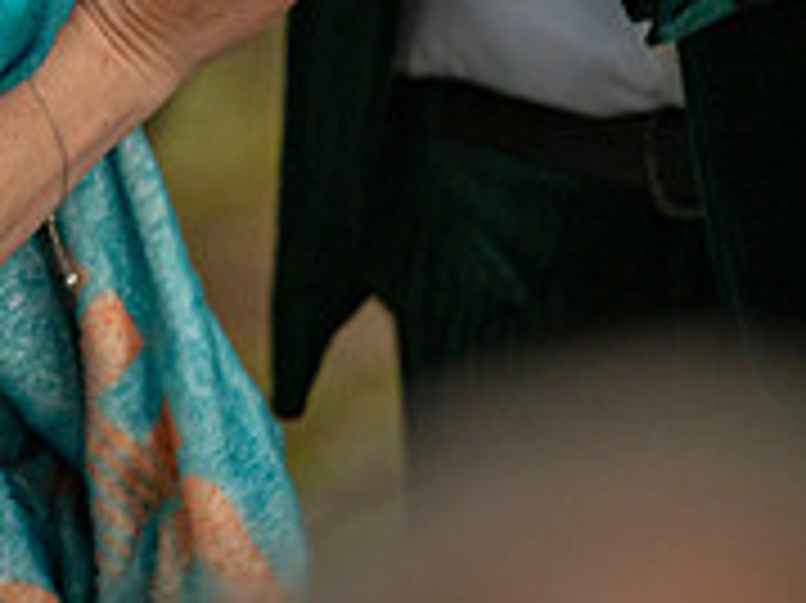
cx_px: 77
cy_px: -176
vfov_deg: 2.4
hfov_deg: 3.2
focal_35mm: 628
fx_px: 14613
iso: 1600
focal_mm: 200
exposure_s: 1/100
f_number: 3.2
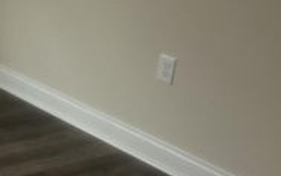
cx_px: -182
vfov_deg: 14.4
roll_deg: +0.1
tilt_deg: -15.6
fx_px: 689
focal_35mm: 90
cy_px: 16
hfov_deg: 19.1
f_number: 1.78
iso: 250
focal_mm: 6.86
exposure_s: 1/60
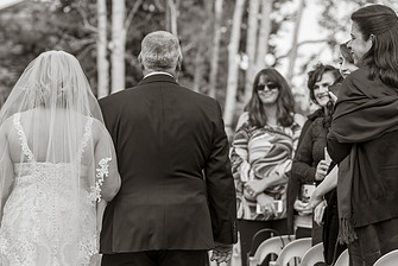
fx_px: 1627
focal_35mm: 147
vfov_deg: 9.3
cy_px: 97
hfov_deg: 13.9
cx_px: 67
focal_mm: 85
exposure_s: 1/500
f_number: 2.8
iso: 100
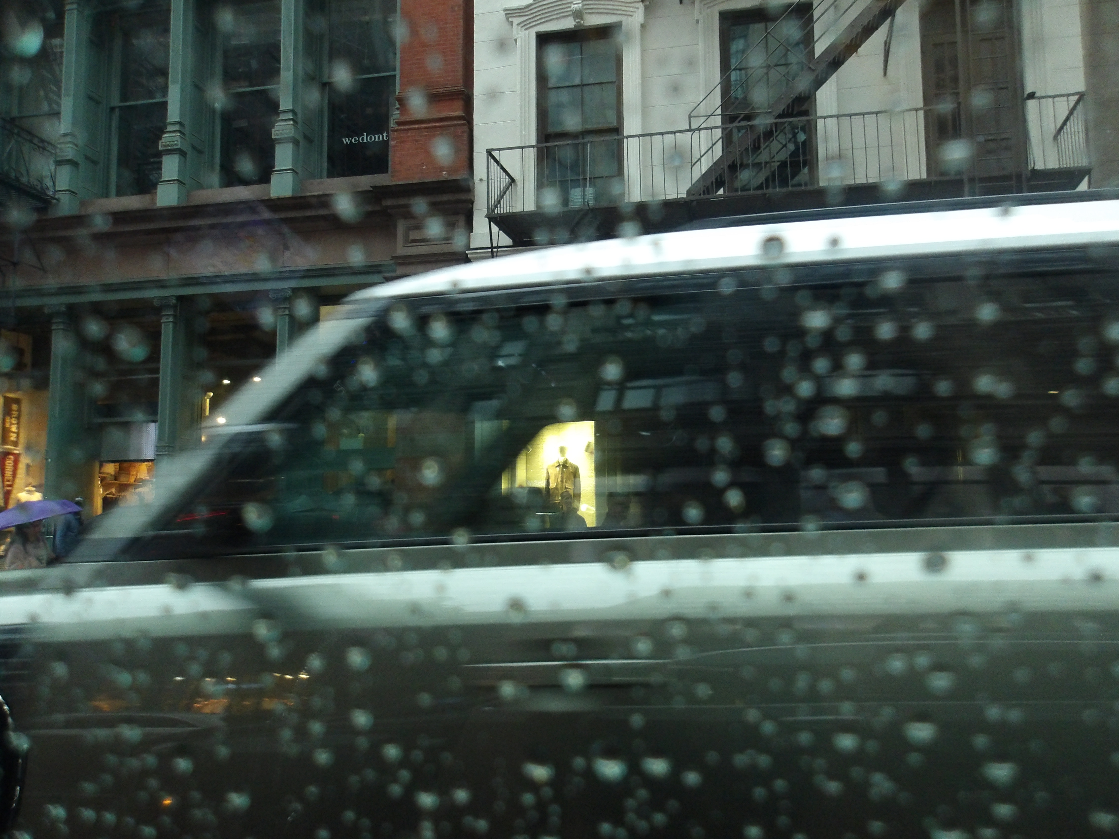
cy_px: 421
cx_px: 578
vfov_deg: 49.8
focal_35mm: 28
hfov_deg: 63.4
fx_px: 905
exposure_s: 1/60
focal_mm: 4.9
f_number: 3
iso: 478
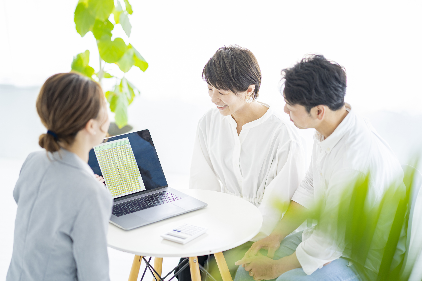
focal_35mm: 85
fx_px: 996
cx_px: 211
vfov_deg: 16.1
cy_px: 140
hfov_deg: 23.9
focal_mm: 85
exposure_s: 1/320
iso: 400
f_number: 1.8
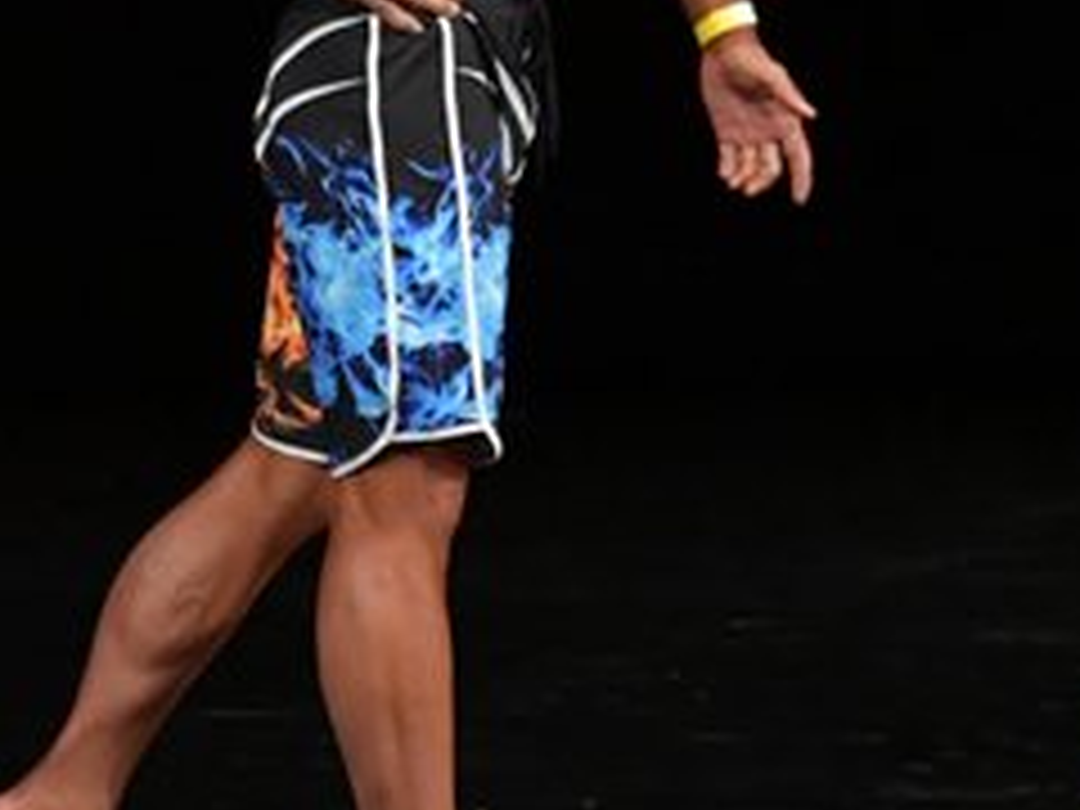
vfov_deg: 1.9
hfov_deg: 2.5
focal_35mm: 790
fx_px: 24648
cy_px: 112
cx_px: 155
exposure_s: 1/400
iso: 3200
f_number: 5.6
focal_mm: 170
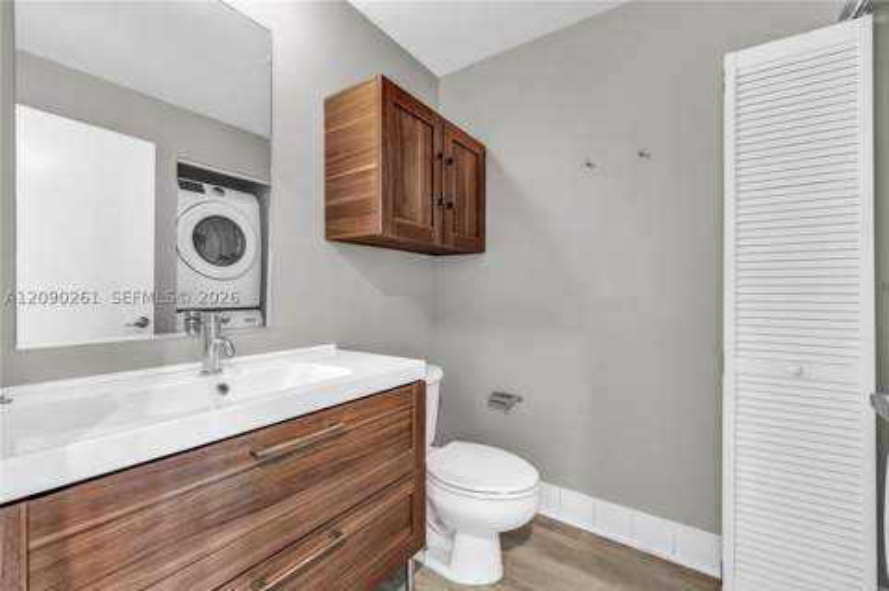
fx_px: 345
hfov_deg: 104.3
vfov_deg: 81.1
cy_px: 296
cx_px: 444
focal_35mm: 14
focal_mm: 14
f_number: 8
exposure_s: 1/4
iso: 400
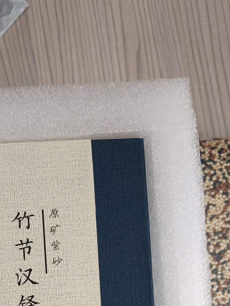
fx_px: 532
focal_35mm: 60
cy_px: 347
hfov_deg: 23.1
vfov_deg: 28.8
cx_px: -16
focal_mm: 4.82
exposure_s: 1/100
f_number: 1.88
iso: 858
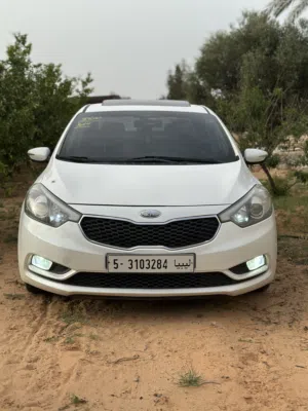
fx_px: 569
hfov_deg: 30.3
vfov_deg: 39.7
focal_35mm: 48
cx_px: 154
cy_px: 206
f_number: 1.78
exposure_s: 1/2028
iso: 100
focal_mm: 6.86
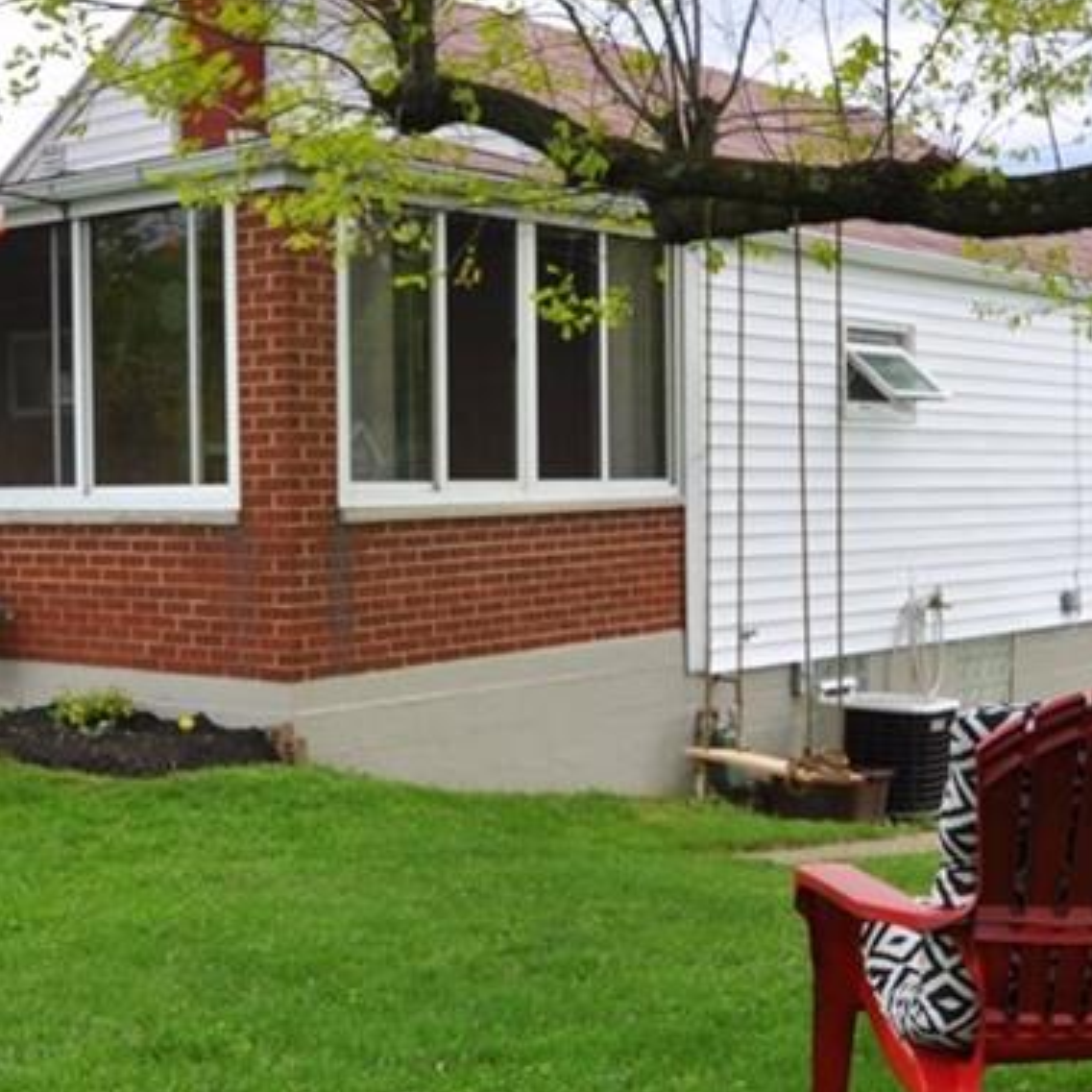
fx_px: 1963
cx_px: 501
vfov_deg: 31.1
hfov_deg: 31.1
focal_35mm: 55
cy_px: 562
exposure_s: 1/125
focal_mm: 16
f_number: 5.6
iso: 200
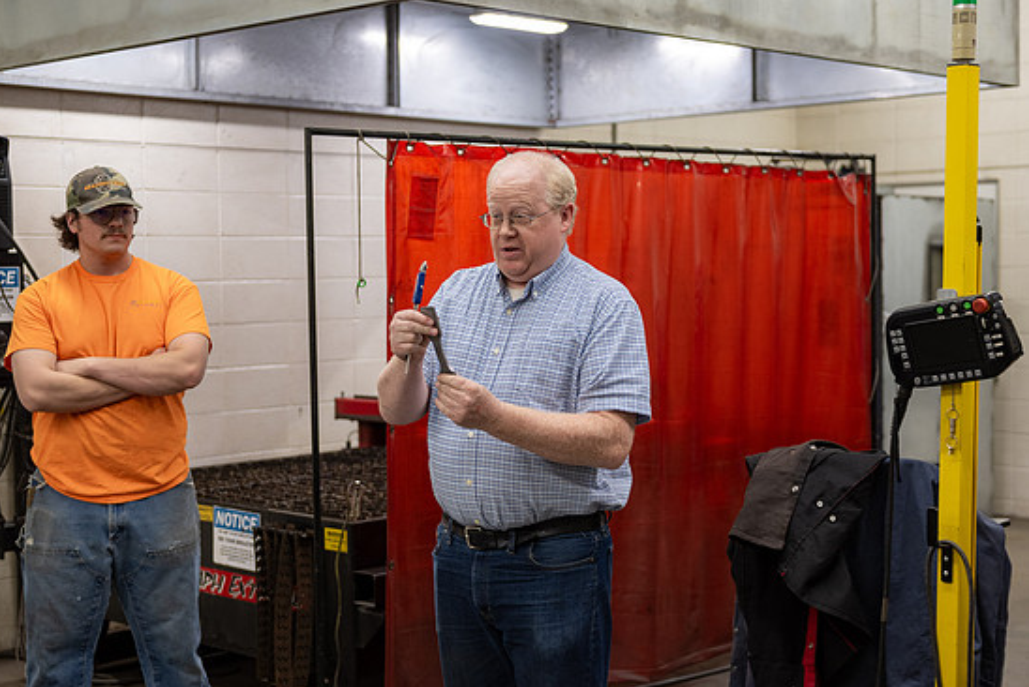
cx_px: 488
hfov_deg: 36.2
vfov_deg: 24.6
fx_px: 1573
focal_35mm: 55
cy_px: 348
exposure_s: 1/160
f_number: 2.8
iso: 640
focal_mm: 52
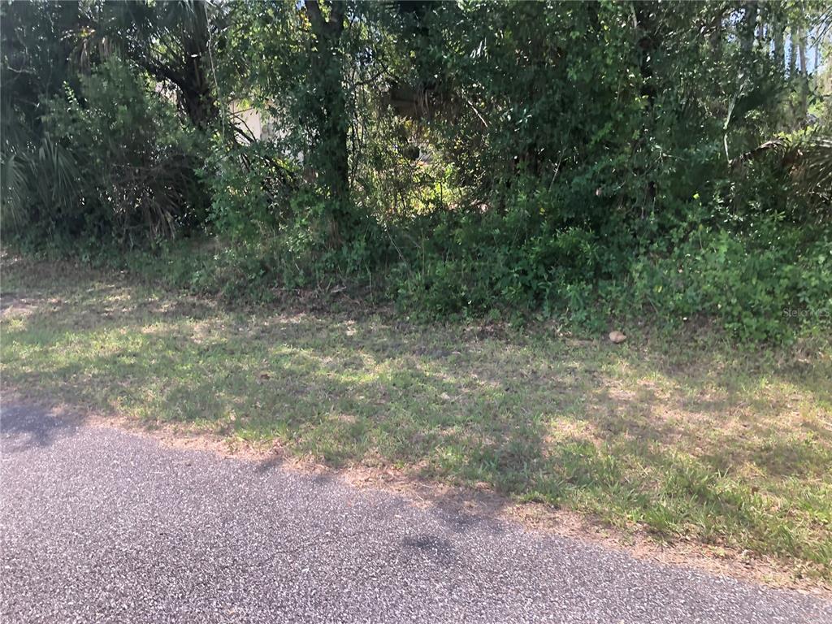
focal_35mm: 28
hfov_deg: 63.4
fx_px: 673
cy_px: 312
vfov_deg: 49.7
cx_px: 416
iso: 20
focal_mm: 3.99
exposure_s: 1/237
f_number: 1.8
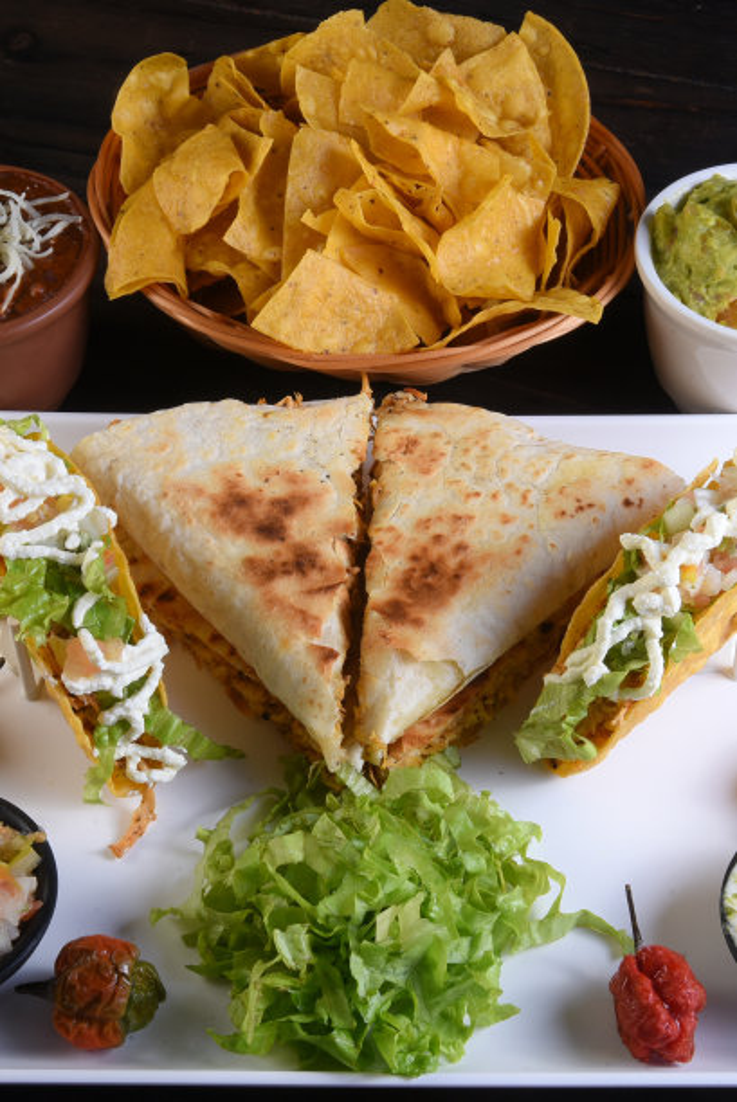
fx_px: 1379
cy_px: 551
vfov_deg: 43.6
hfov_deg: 29.9
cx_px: 368
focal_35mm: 45
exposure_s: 1/100
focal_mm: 45
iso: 200
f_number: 16
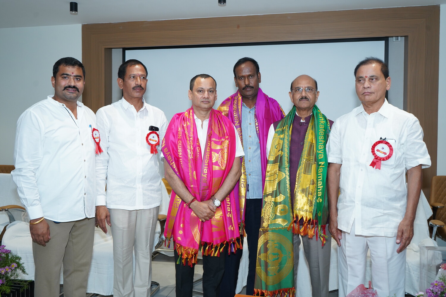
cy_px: 148
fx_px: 409
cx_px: 223
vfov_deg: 40.0
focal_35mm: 33
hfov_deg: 57.2
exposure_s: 1/160
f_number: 5.6
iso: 1600
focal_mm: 33
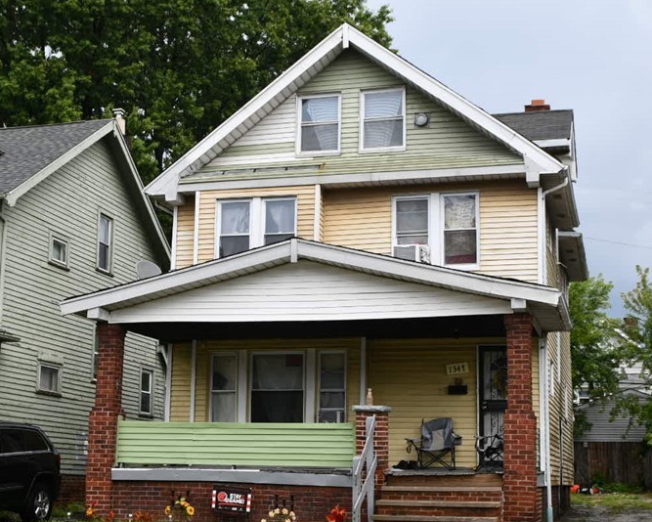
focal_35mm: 55
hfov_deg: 34.1
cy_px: 330
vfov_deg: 27.5
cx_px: 308
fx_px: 1062
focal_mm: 24
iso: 200
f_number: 8
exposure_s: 1/250
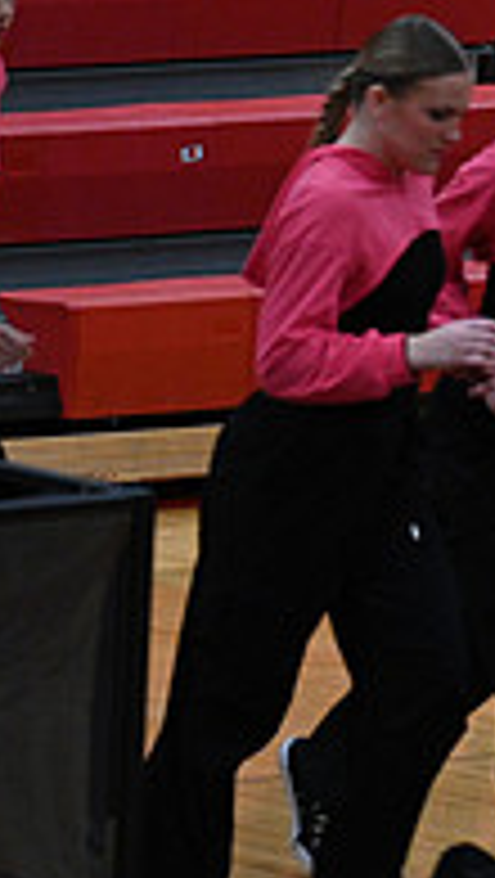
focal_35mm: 622
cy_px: 651
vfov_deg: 3.5
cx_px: 1292
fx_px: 14482
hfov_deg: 1.9
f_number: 4
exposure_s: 1/400
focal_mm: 200
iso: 4000
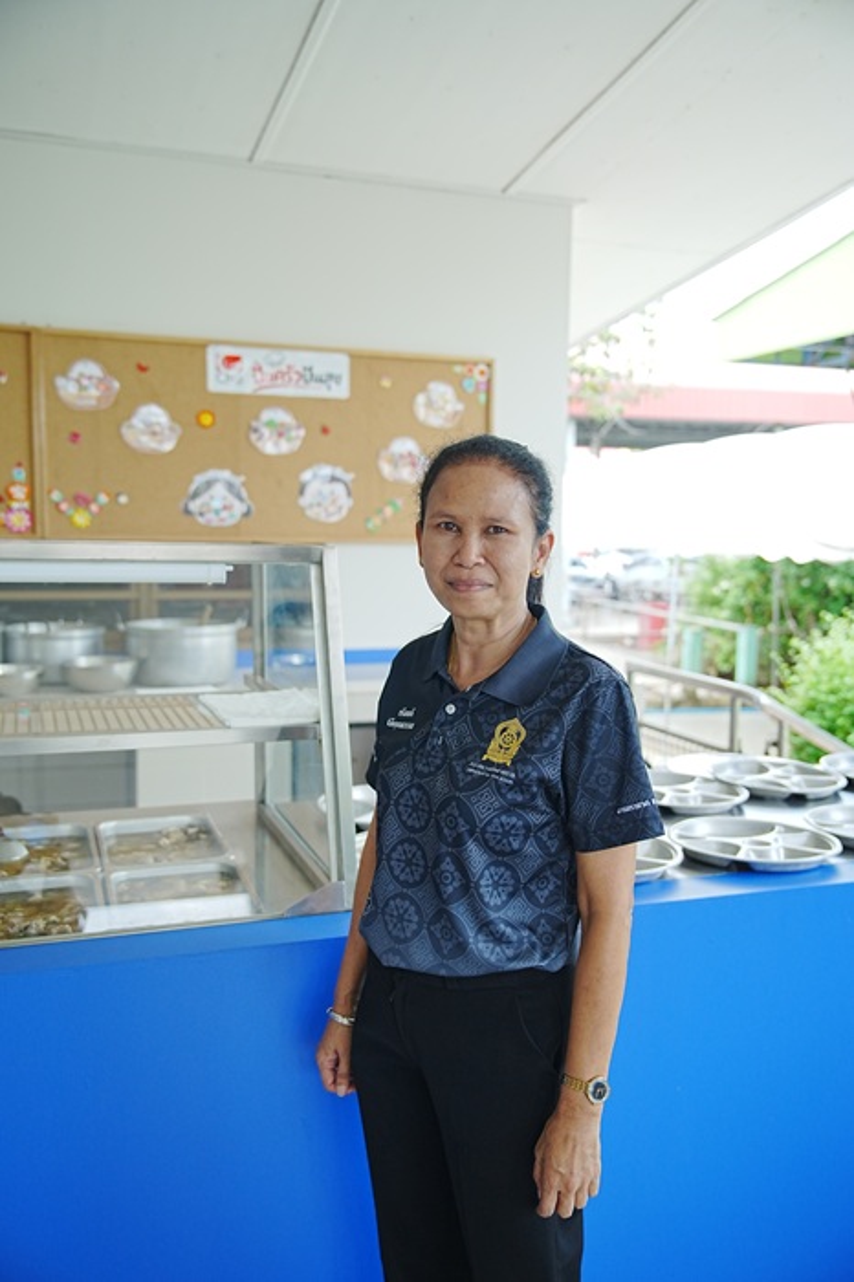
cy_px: 641
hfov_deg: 41.1
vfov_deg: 58.7
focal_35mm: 32
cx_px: 427
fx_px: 1140
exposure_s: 1/640
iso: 640
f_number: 2.8
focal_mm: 32
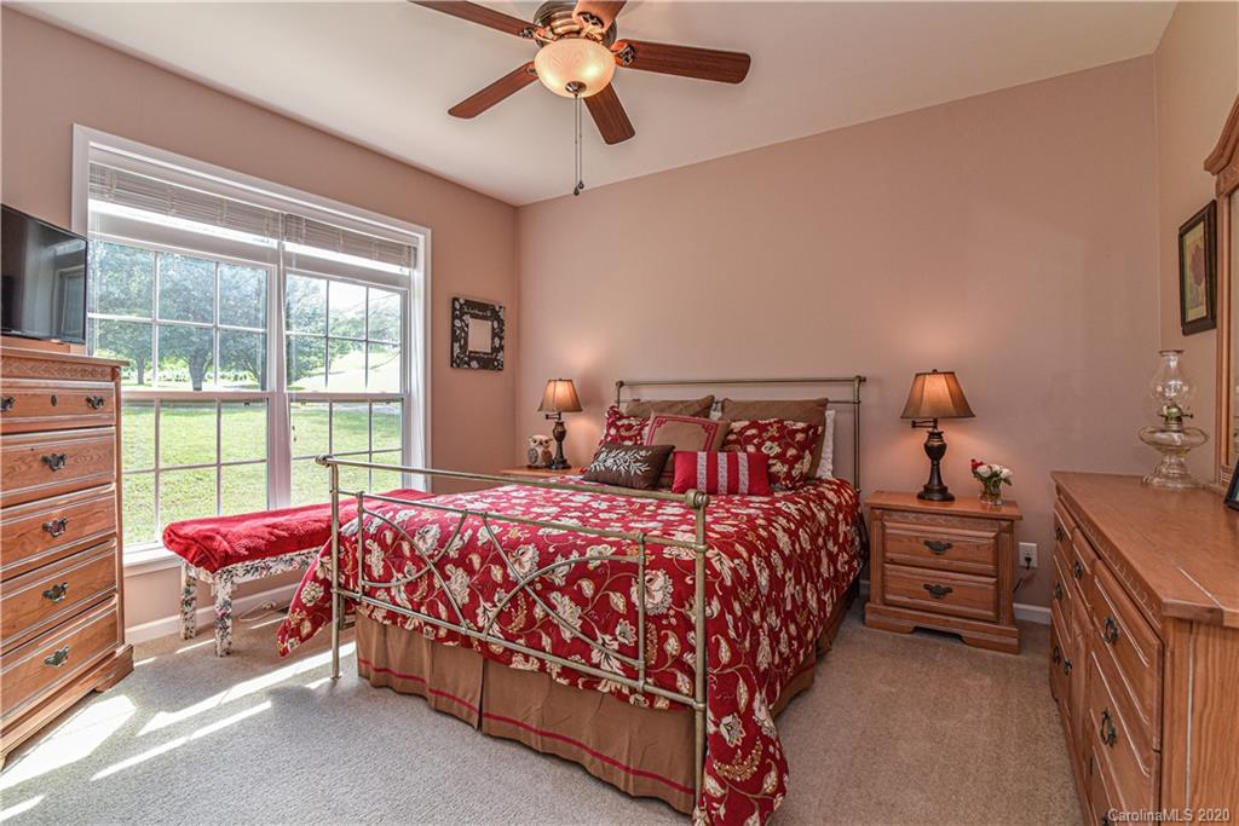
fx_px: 551
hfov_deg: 96.7
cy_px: 413
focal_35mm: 16
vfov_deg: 73.8
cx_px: 620
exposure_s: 1/100
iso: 400
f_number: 7.1
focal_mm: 16
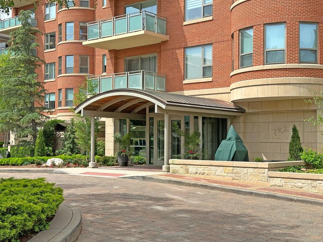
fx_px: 476
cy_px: 119
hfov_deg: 37.5
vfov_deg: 28.6
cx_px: 166
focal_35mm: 51
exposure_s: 1/2597
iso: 64
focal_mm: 6.86
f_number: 1.78
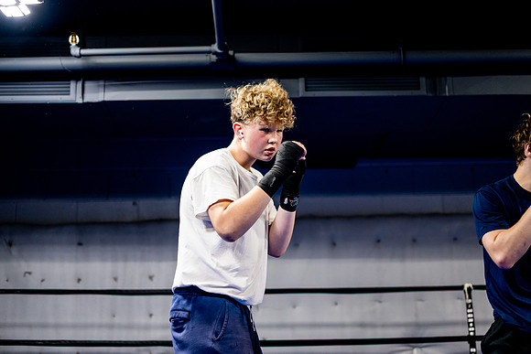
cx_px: 266
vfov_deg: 23.8
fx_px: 841
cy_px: 177
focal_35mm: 57
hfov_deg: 35.0
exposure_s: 1/500
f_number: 1.8
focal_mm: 50
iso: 2000
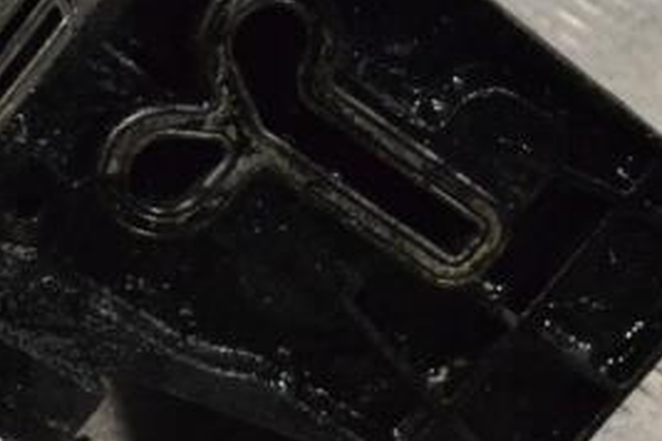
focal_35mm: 128
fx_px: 2354
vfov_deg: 10.7
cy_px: 193
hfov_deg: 15.9
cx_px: 107
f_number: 8
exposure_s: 1/250
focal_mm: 38
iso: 3200
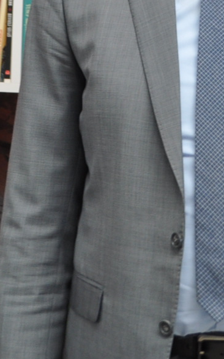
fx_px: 1202
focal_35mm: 123
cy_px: 4
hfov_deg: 10.6
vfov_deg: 16.6
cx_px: 192
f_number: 4
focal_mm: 22
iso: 400
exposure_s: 1/60
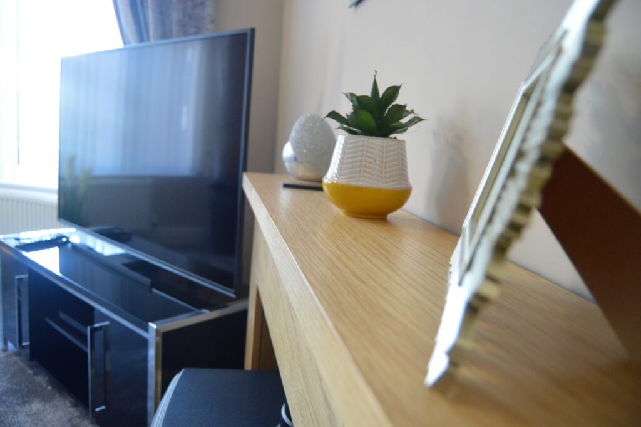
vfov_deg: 47.9
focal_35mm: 27
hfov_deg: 67.4
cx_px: 320
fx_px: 480
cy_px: 214
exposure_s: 1/60
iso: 1100
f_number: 3.5
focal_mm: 18
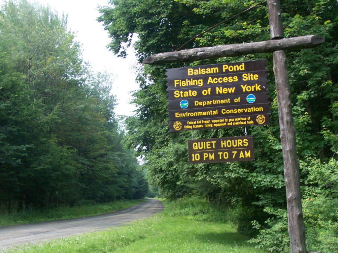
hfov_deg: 37.5
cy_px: 126
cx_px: 169
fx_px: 498
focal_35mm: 51
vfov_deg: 28.6
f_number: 4.5
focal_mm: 8.5
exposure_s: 1/1000
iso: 400
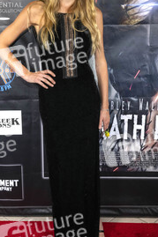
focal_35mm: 50
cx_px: 67
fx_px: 328
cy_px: 102
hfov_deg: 27.1
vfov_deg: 39.7
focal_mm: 33.5
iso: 800
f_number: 5.6
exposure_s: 1/200
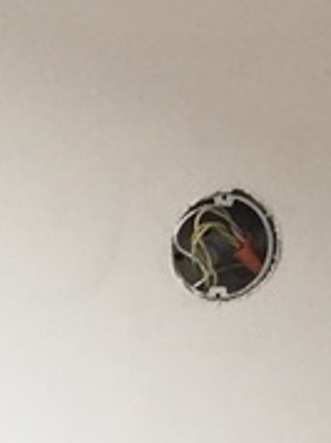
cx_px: -197
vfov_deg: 10.8
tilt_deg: -5.7
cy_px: 896
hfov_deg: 8.6
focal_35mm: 167
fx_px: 2134
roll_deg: +0.3
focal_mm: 4.15
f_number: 2.2
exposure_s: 1/30
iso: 125
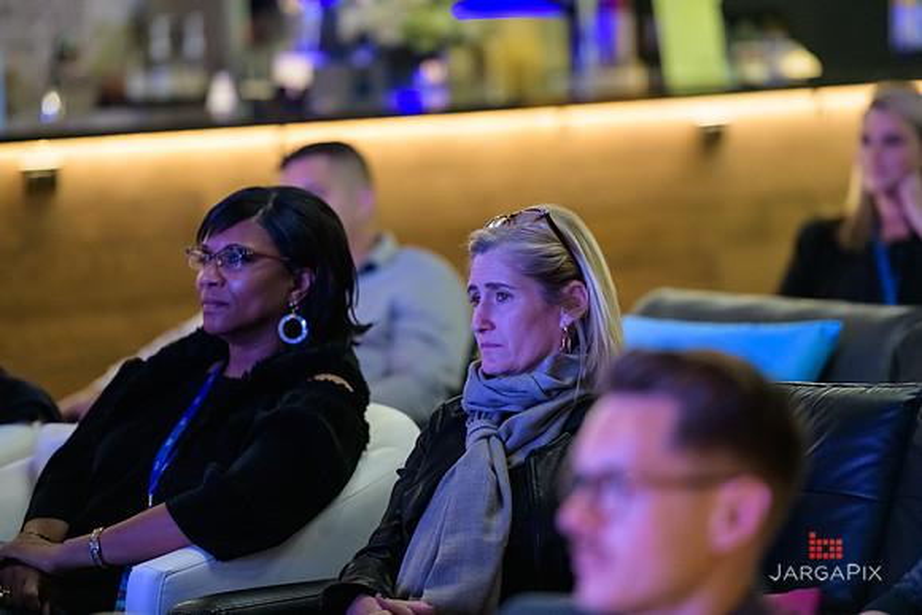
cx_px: 461
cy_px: 308
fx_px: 5123
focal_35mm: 200
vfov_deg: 6.9
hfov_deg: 10.3
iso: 3200
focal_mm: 200
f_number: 3.2
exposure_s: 1/60
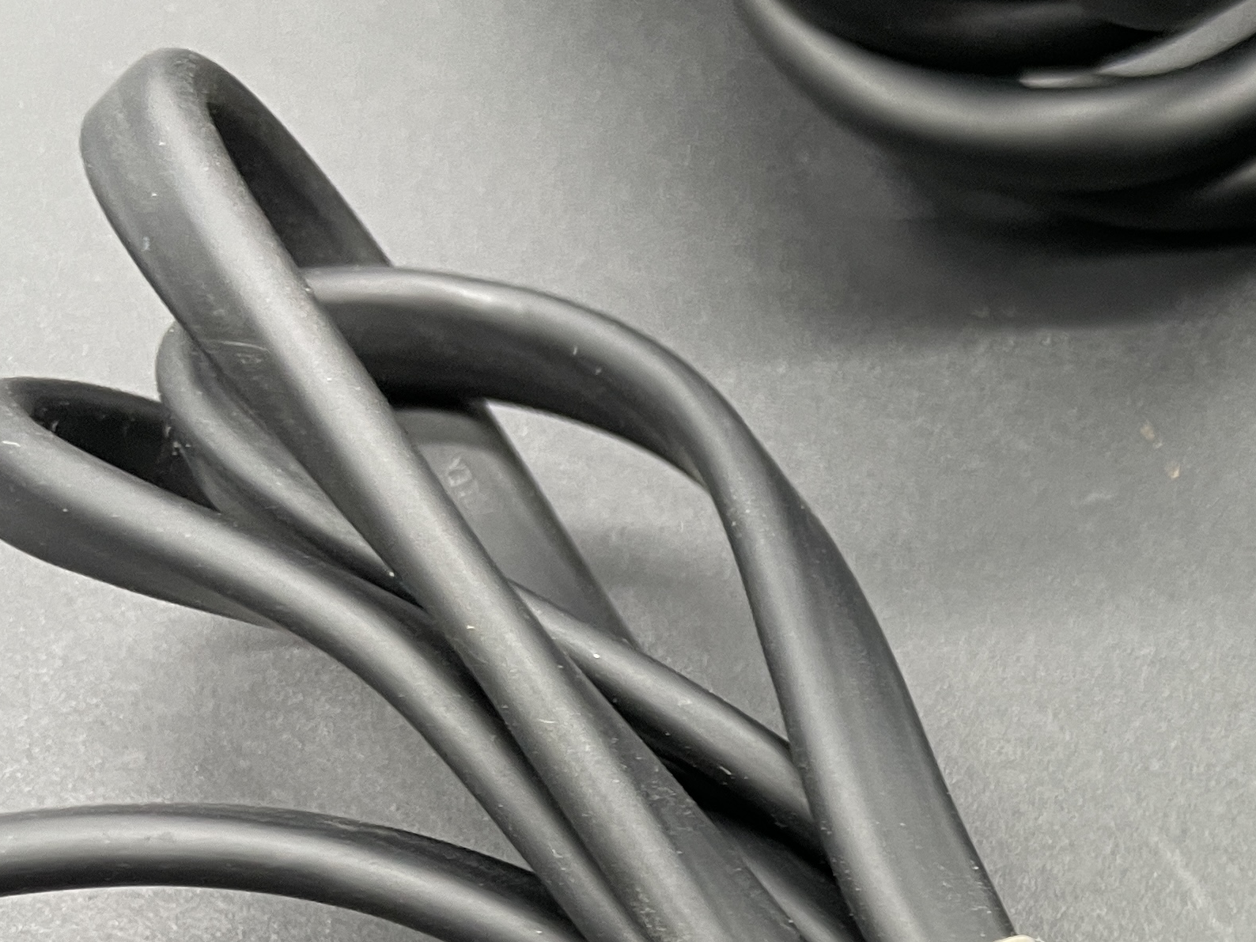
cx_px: 1495
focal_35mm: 66
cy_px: 1027
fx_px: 2395
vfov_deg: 21.2
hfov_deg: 26.3
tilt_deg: -62.6
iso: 100
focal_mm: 4.2
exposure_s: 1/61
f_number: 1.6
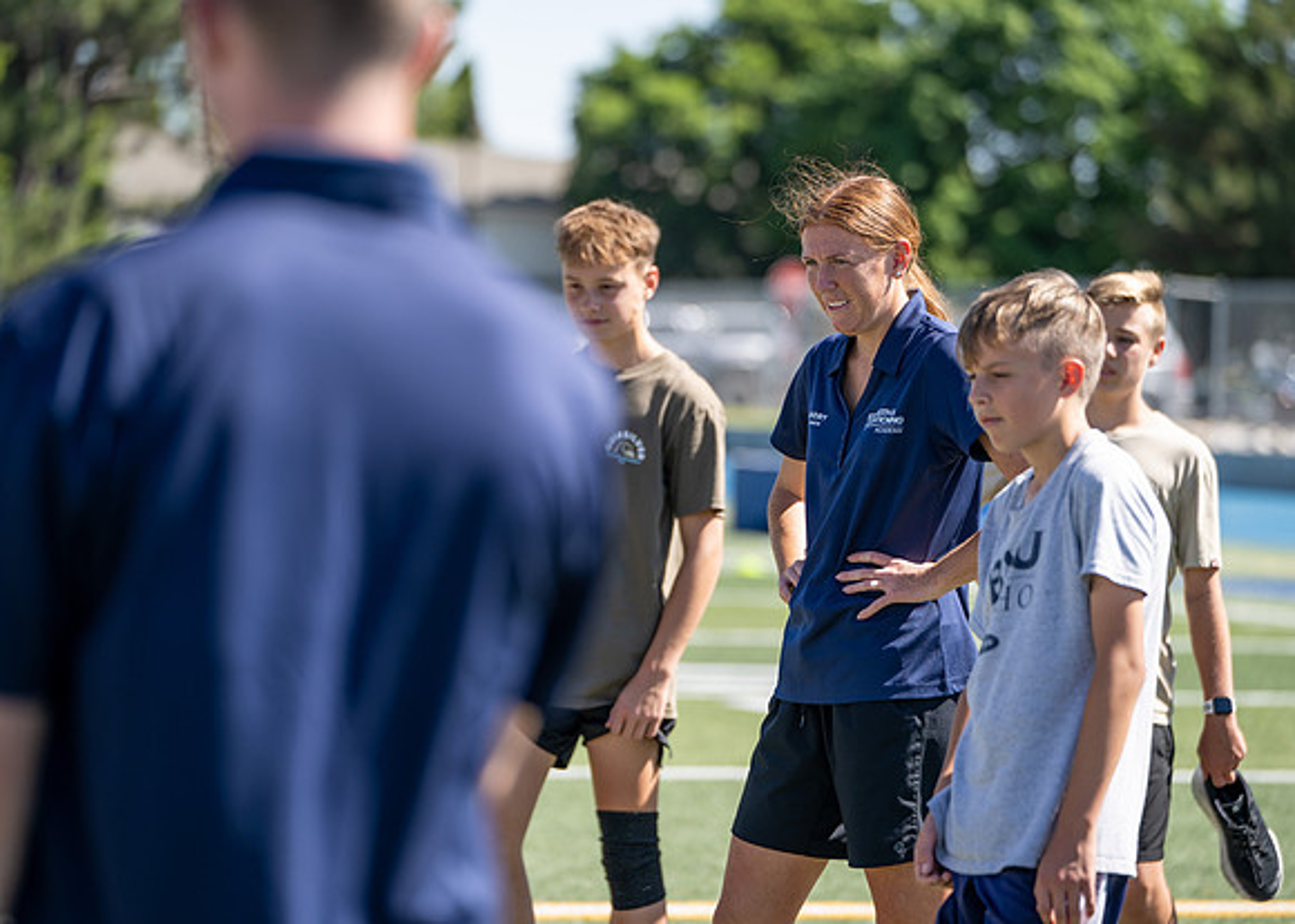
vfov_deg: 9.4
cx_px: 697
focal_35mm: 153
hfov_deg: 13.1
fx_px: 5628
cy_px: 462
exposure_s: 1/800
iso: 50
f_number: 3.2
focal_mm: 145
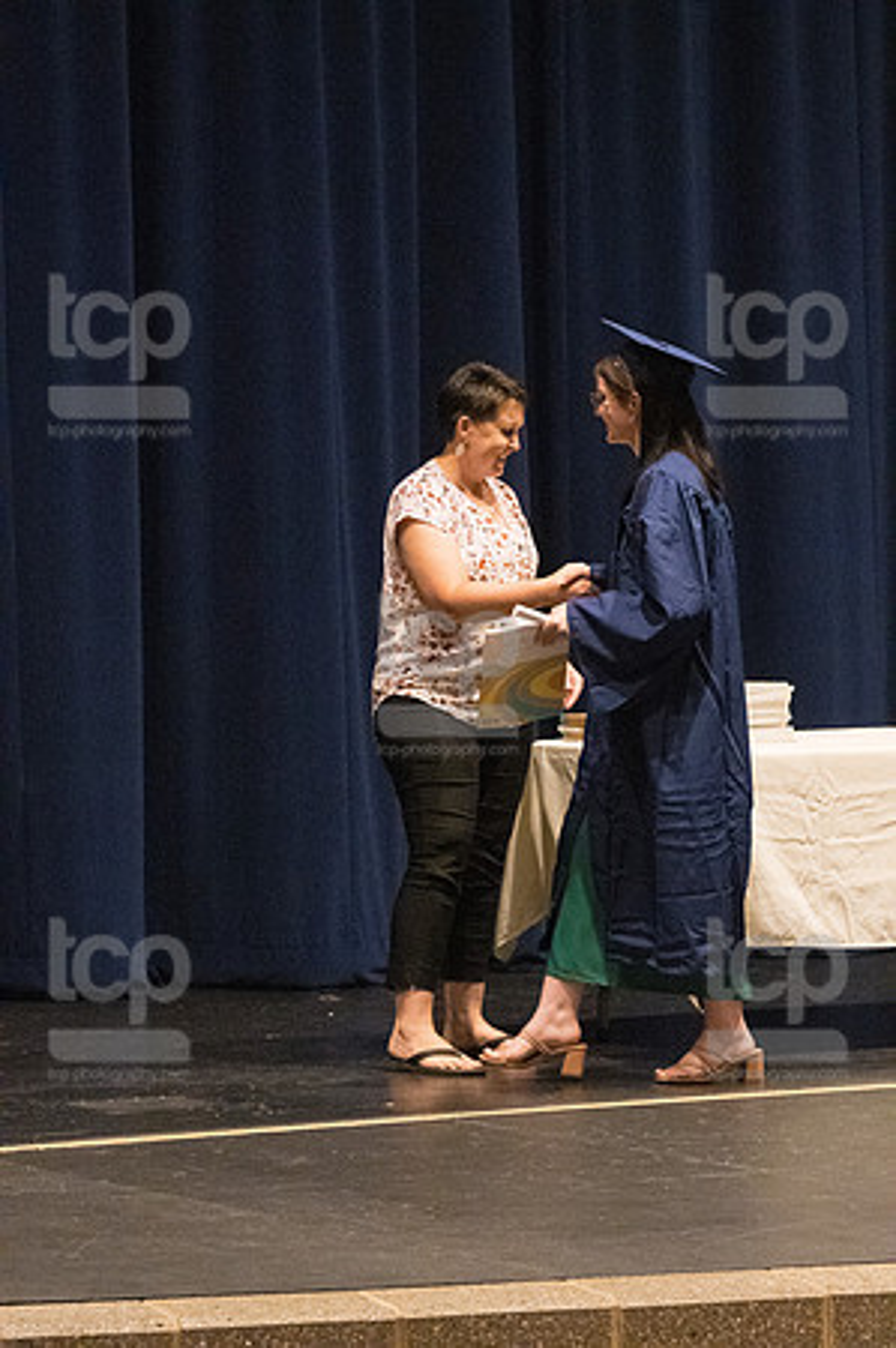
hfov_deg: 7.3
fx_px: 6997
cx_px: 448
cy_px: 674
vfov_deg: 11.0
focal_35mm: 187
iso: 8000
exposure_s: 1/250
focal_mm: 125
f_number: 4.5
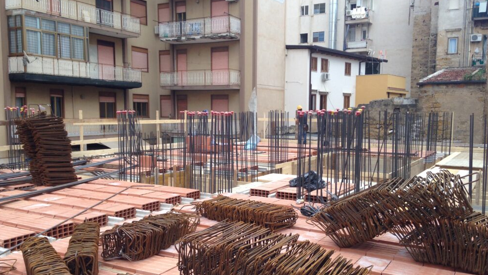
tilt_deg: -3.8
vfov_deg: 32.0
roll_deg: -0.9
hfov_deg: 54.0
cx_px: 246
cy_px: 151
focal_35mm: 37
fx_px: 479
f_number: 2.4
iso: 50
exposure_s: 1/339
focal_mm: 4.12
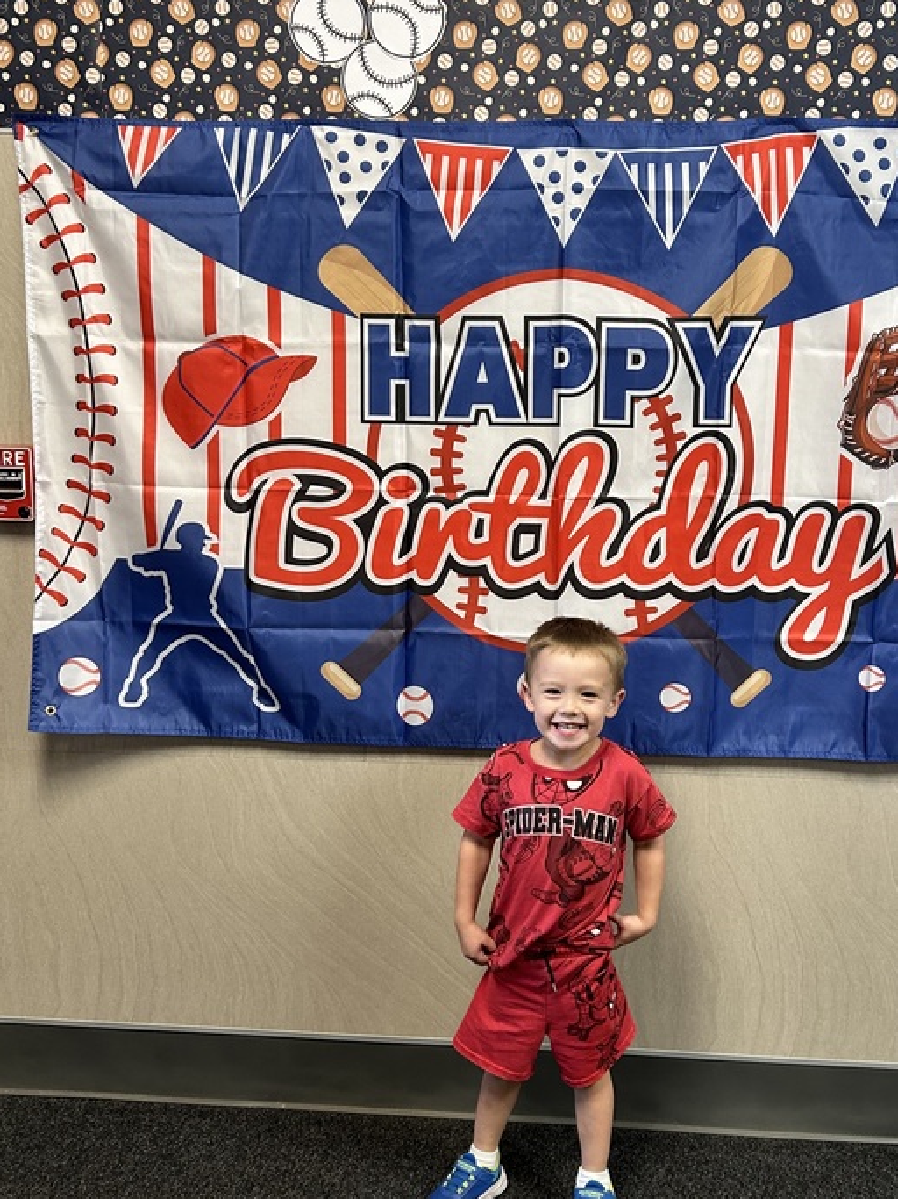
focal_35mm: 39
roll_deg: -1.3
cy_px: 585
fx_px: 1349
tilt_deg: -9.8
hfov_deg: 36.7
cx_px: 544
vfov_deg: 47.9
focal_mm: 5.7
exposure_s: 1/60
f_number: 1.5
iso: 125
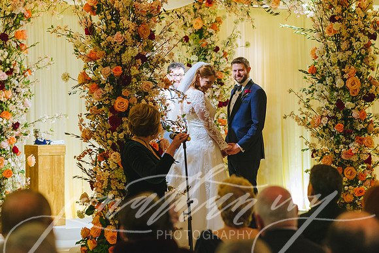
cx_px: 212
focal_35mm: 98
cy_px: 107
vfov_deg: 13.9
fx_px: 1034
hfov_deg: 20.8
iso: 1600
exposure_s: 1/125
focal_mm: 85
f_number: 2.8
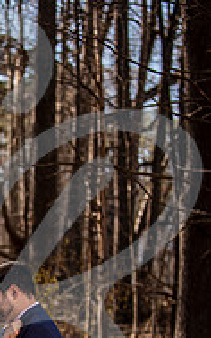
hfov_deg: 7.6
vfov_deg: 12.2
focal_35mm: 170
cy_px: 309
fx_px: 1565
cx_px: -54
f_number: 2.8
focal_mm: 70
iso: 100
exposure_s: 1/800
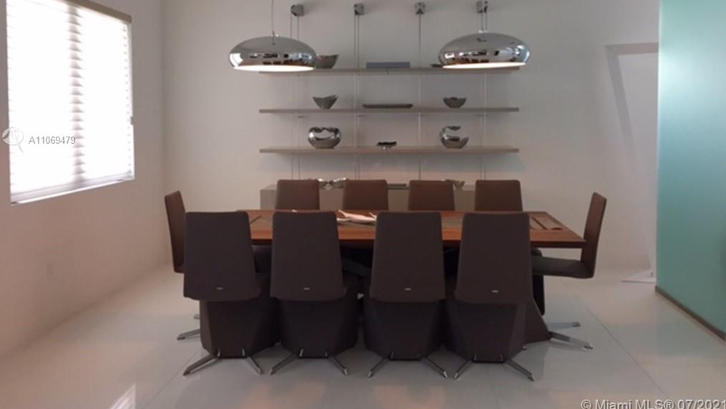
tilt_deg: +0.1
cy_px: 139
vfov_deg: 36.4
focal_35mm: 32
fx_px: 616
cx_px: 367
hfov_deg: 61.0
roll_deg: -0.2
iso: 32
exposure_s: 1/30
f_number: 2.2
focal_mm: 4.15
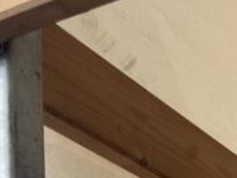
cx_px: 397
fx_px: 768
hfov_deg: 15.6
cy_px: 369
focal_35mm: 112
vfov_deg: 11.7
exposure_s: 1/149
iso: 32
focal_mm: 5.1
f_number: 1.6
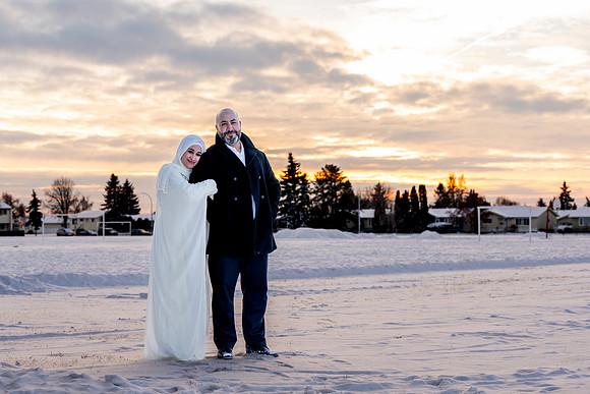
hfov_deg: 28.8
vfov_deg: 19.5
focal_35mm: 70
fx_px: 1147
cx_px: 295
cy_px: 197
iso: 100
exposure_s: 1/125
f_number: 5.6
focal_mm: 70
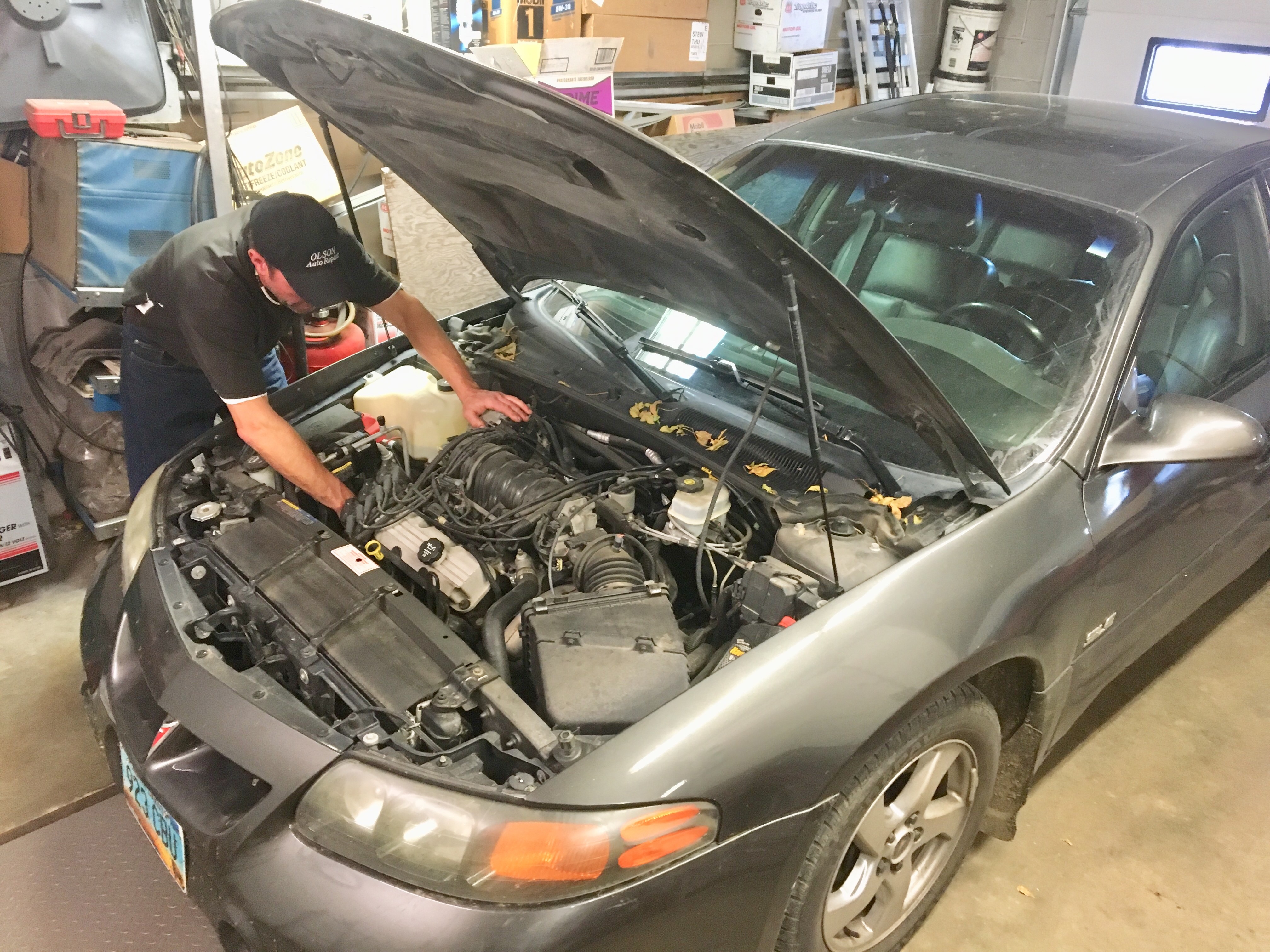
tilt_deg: -26.6
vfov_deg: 48.2
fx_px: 1064
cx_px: 635
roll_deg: -2.8
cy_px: 476
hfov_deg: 61.7
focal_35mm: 29
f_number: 2.2
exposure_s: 1/20
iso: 200
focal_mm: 4.15
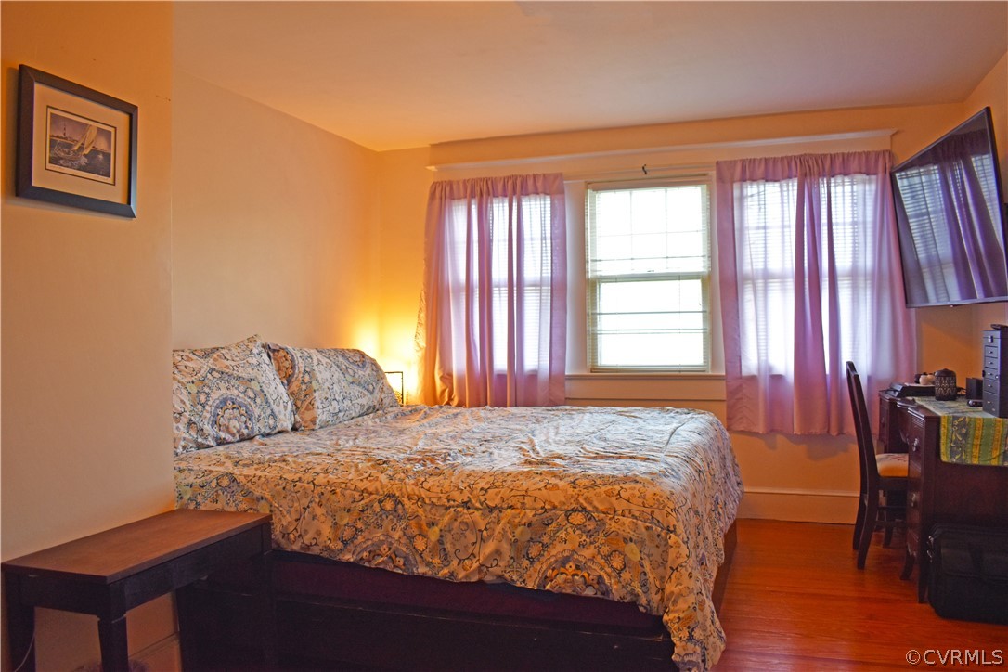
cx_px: 504
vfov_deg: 47.9
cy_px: 336
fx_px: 756
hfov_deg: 67.4
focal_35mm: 27
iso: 450
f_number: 4
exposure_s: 1/60
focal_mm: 18
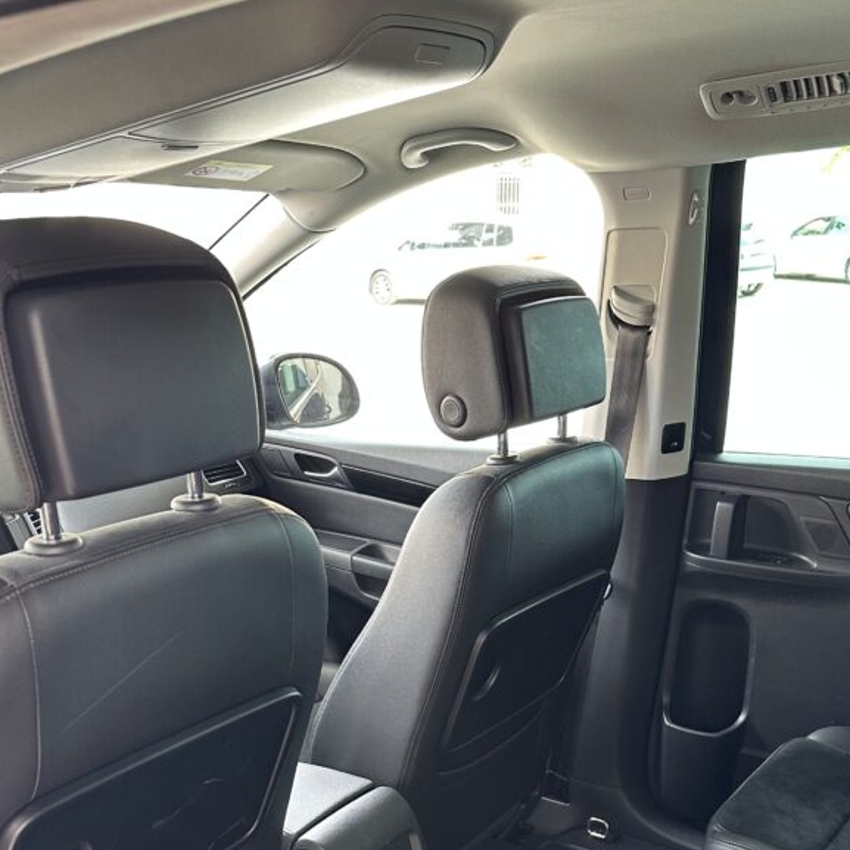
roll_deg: +1.6
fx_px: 1083
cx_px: 392
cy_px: 758
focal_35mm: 39
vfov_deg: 39.8
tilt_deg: -25.2
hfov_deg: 42.8
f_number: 1.78
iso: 250
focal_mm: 6.86
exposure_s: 1/74
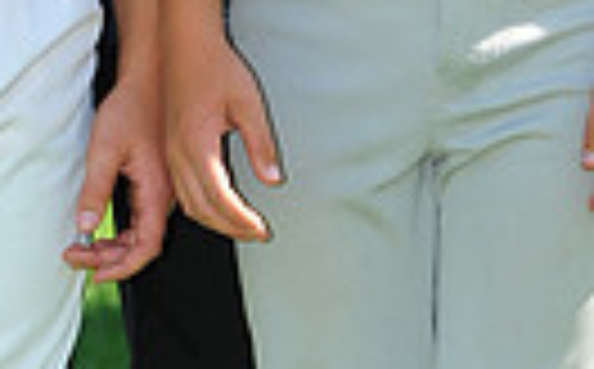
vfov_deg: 2.2
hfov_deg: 3.6
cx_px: 238
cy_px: -608
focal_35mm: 583
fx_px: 9422
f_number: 7.1
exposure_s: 1/250
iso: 200
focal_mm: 130
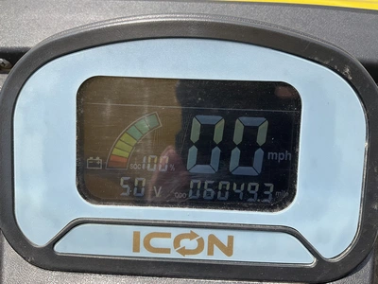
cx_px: 189
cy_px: 142
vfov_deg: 48.2
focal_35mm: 29
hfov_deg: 61.7
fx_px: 317
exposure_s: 1/929
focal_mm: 3
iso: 25
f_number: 1.8
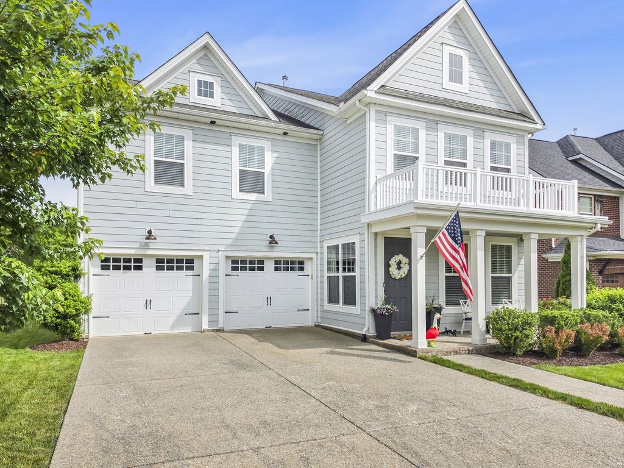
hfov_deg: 73.9
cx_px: 312
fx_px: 415
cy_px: 234
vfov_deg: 58.9
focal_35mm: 23
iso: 64
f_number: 1.4
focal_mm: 6.5
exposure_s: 1/7100
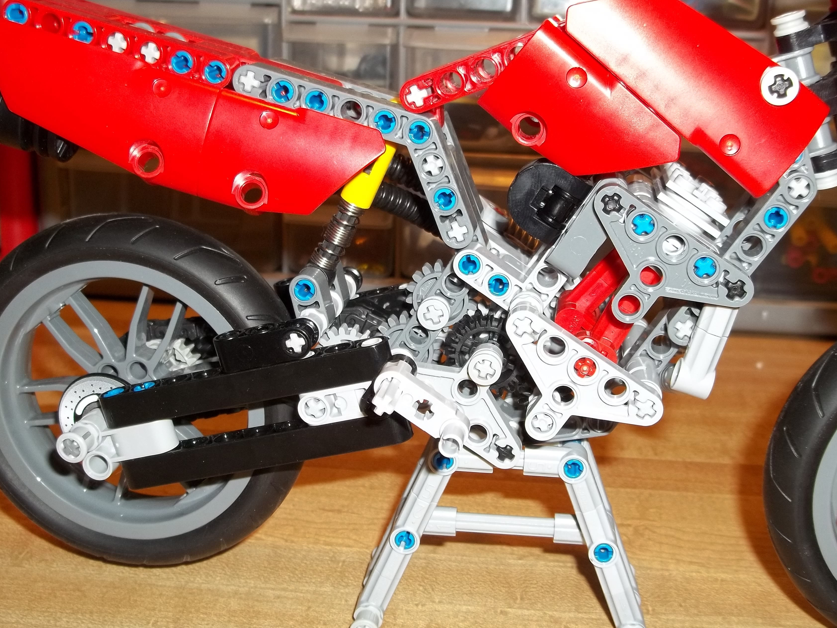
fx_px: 1016
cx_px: 469
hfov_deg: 44.7
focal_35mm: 42
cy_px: 285
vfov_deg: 34.3
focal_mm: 5.9
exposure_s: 1/30
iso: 64
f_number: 3.3
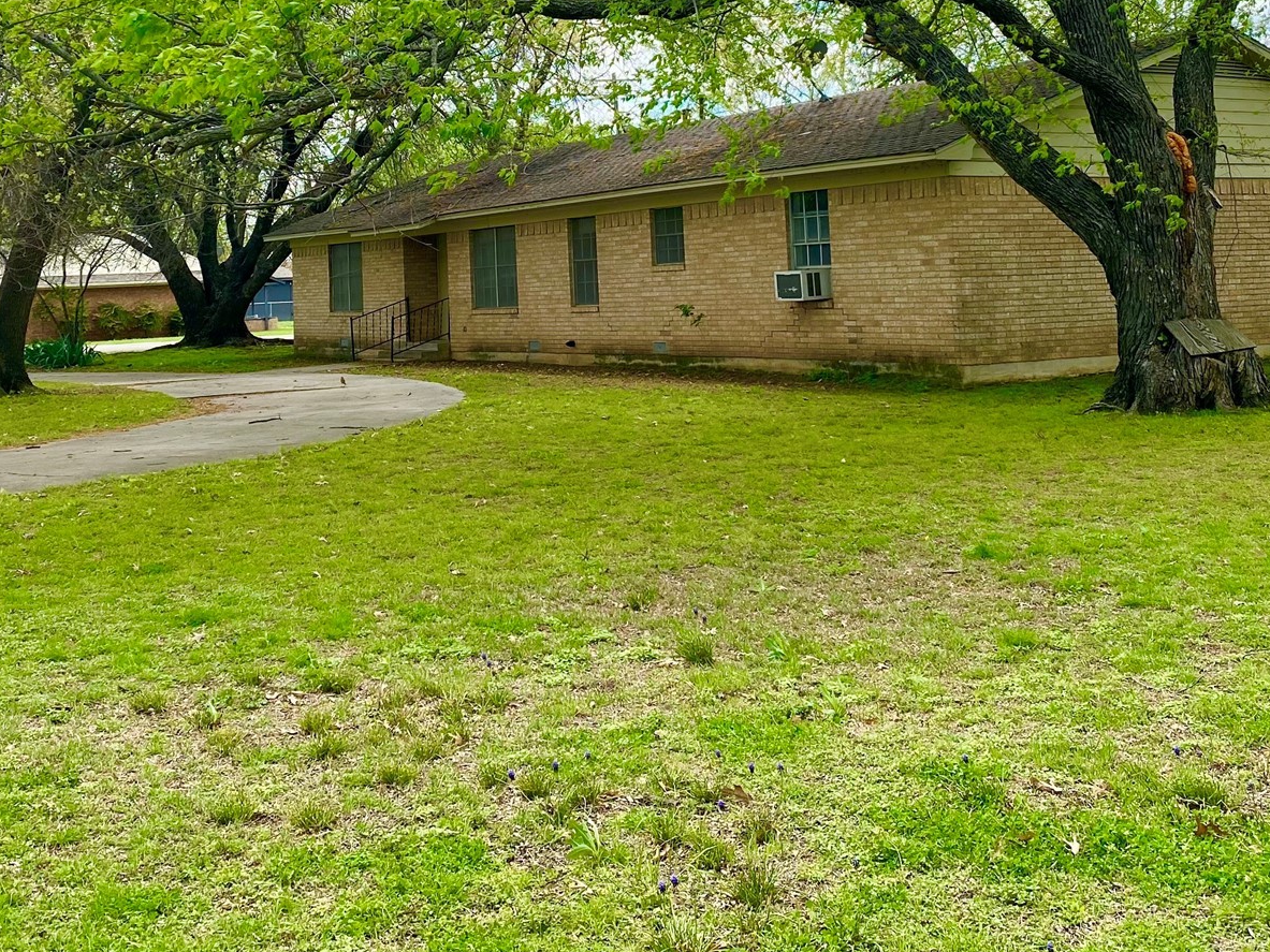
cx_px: 580
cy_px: 149
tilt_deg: +4.2
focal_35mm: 45
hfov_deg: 42.0
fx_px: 1651
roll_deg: +1.9
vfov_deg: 31.1
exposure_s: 1/1170
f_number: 1.8
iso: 32
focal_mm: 4.25
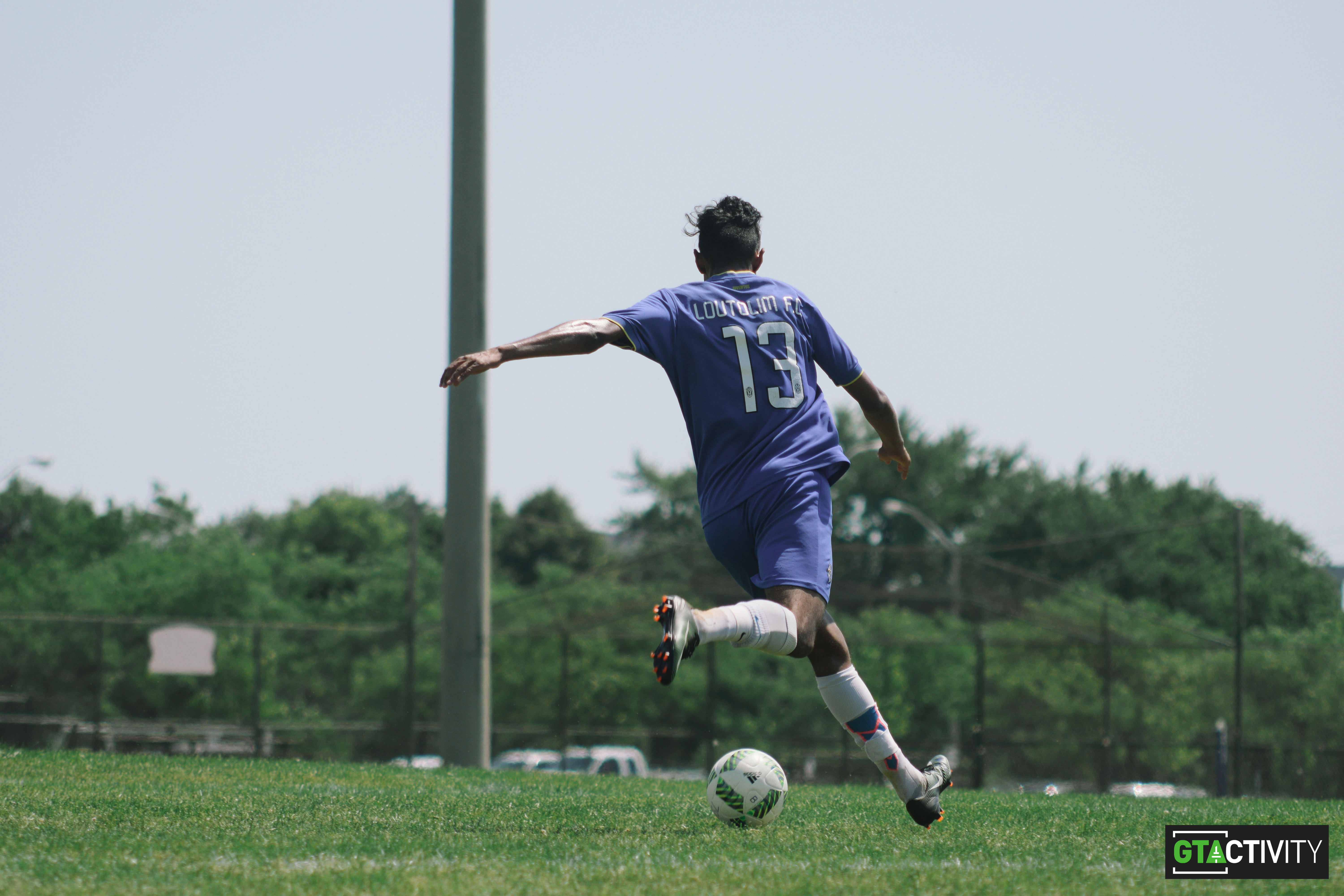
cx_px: 672
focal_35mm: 315
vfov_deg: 4.4
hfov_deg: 6.5
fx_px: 11759
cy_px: 448
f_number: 6.3
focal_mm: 210
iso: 200
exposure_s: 1/1250
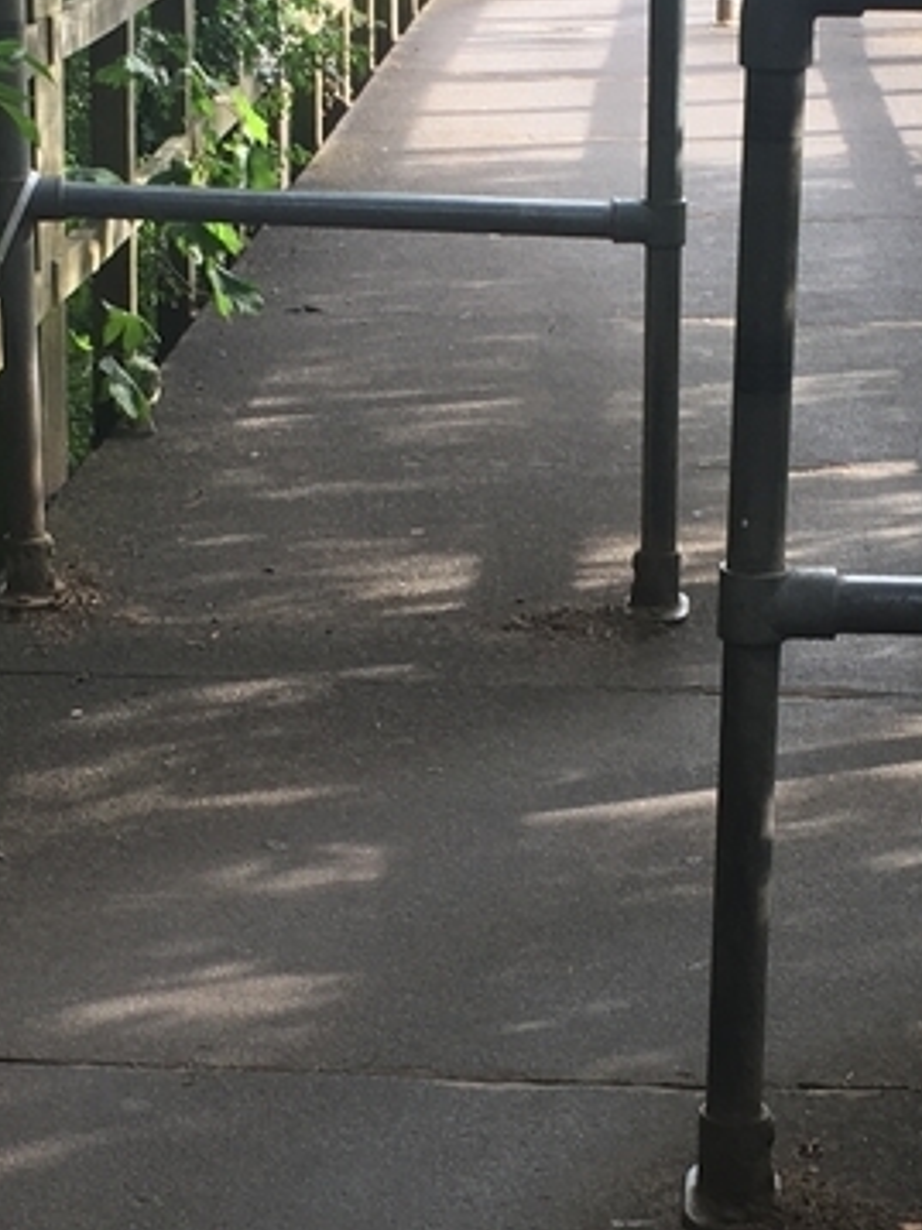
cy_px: 658
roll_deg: -1.5
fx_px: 3447
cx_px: 583
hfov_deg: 15.2
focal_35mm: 97
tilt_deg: -10.1
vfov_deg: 20.2
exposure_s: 1/100
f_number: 2.2
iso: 25
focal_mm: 4.15
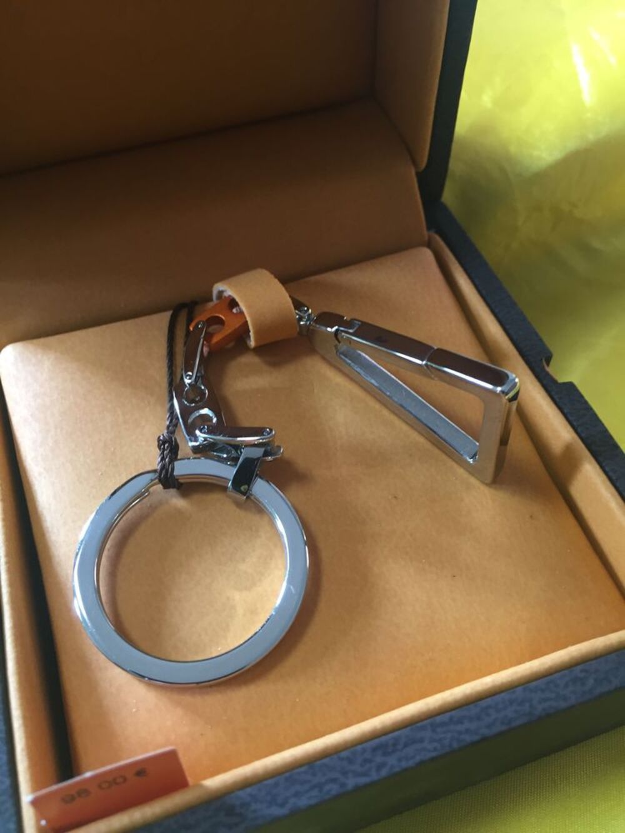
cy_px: 416
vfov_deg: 61.7
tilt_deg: -49.7
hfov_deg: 48.2
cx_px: 312
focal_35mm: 29
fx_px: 698
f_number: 2.2
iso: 100
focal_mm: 4.15
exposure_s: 1/33
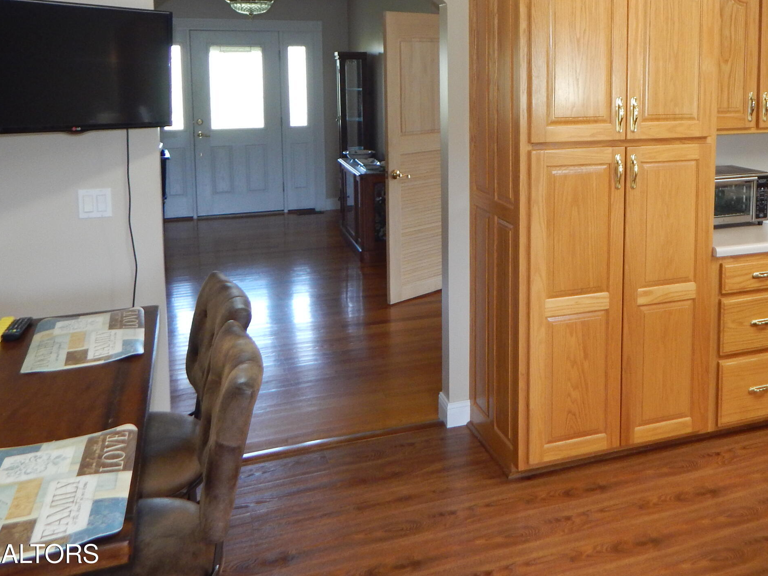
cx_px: 517
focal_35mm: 35
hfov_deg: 51.6
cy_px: 138
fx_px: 776
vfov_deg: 39.5
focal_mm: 4
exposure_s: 1/30
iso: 200
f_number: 3
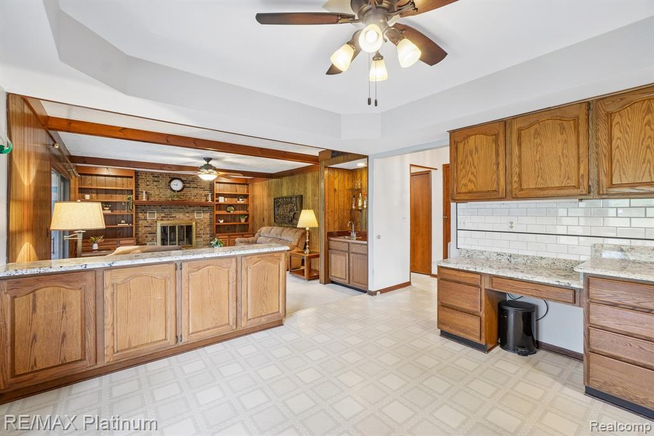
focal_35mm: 15
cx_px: 327
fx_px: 272
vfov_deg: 77.3
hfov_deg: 100.4
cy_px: 218
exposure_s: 1/6
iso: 400
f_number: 8
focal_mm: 10
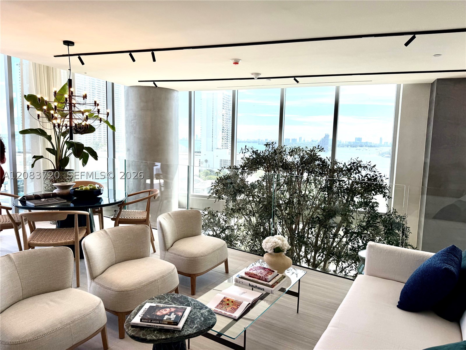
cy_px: 175
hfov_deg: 71.6
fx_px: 323
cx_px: 233
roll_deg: -1.6
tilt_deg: -5.8
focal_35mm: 24
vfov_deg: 56.8
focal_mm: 6.76
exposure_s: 1/1106
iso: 100
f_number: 1.78
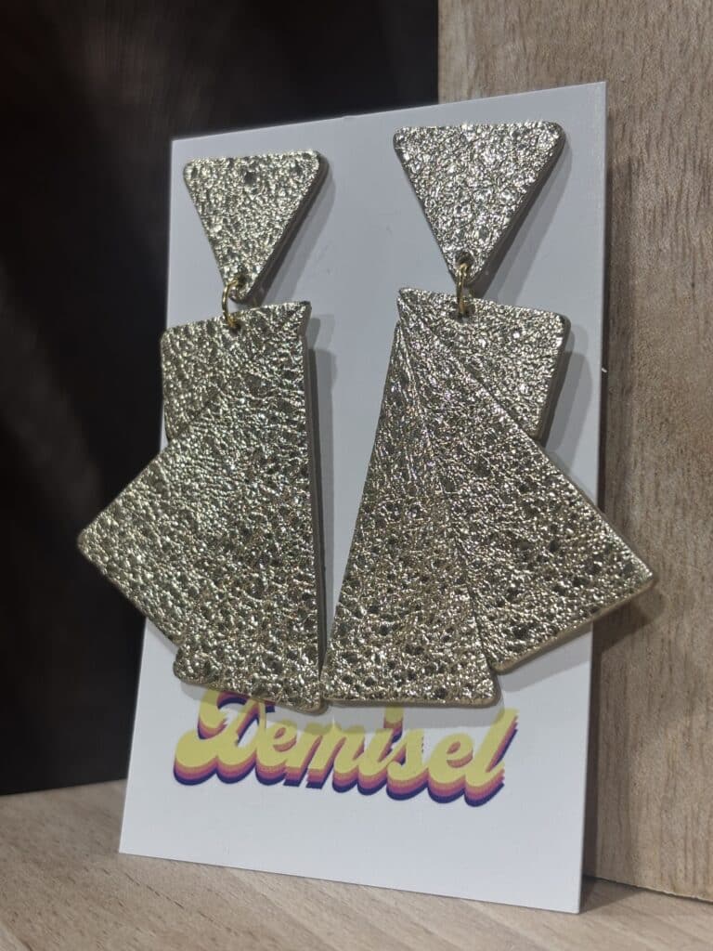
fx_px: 1428
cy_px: 476
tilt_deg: -3.5
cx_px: 356
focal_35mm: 52
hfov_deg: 28.0
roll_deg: +0.9
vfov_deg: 36.8
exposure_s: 1/212
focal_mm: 5.96
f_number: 1.6
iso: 32
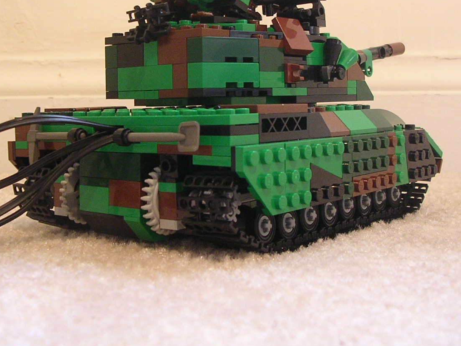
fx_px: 733
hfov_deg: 34.9
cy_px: 107
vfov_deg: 26.4
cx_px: 214
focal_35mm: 55
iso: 305
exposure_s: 1/3.6
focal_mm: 5.8
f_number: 2.8
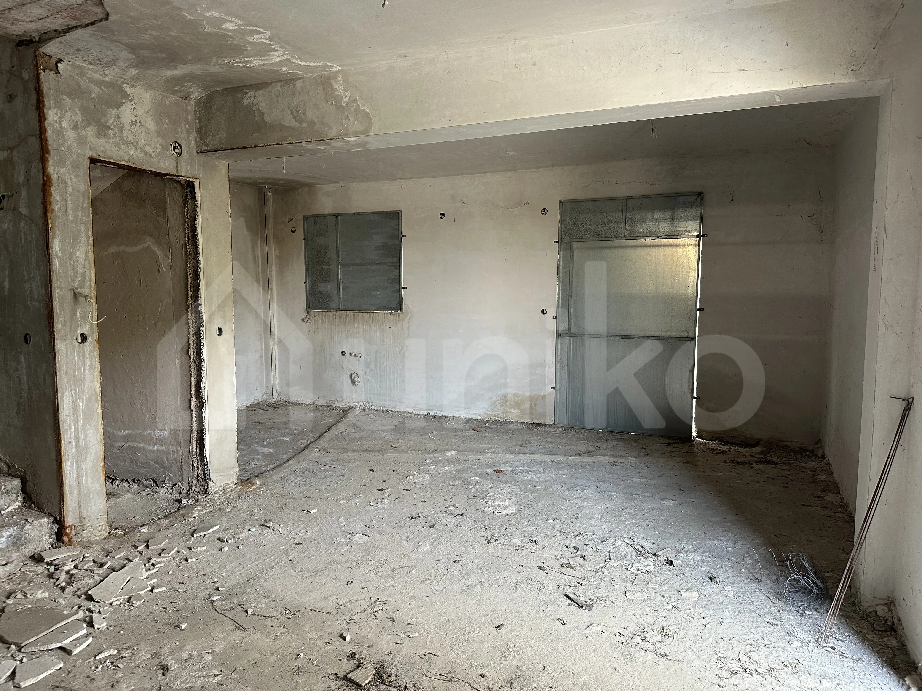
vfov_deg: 56.8
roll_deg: +1.1
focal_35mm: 24
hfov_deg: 71.6
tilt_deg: -3.8
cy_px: 346
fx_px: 639
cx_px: 461
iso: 250
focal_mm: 6.86
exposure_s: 1/60
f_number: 1.78
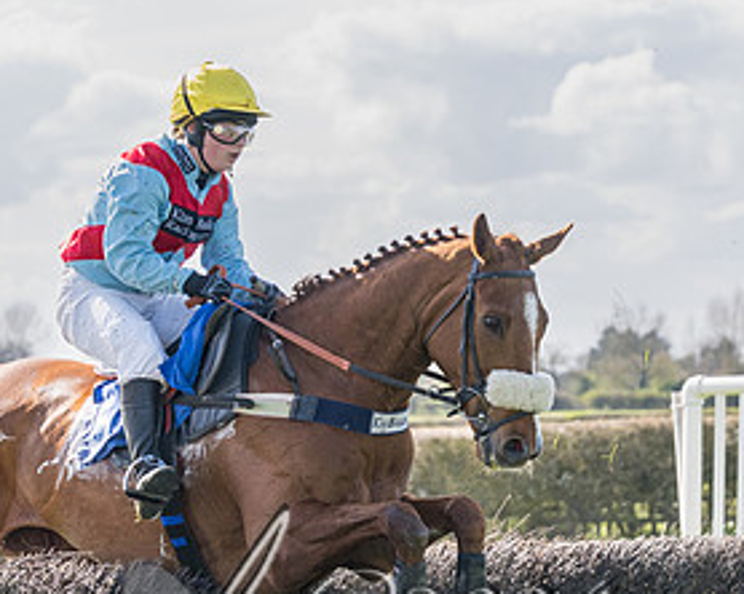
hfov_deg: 9.6
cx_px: 332
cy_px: 374
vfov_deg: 7.6
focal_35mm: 202
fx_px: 4445
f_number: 4
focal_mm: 70
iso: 400
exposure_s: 1/2000
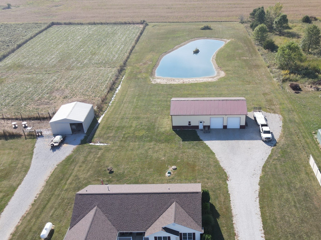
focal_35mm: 34
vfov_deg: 41.3
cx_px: 202
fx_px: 315
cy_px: 159
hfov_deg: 53.3
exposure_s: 1/320
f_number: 2.8
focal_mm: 4.5
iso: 100
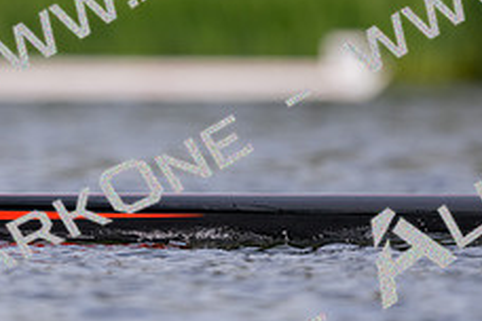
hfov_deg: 1.4
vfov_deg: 0.9
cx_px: 190
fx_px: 20403
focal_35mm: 1524
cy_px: 109
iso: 360
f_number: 4
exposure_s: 1/2500
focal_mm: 600
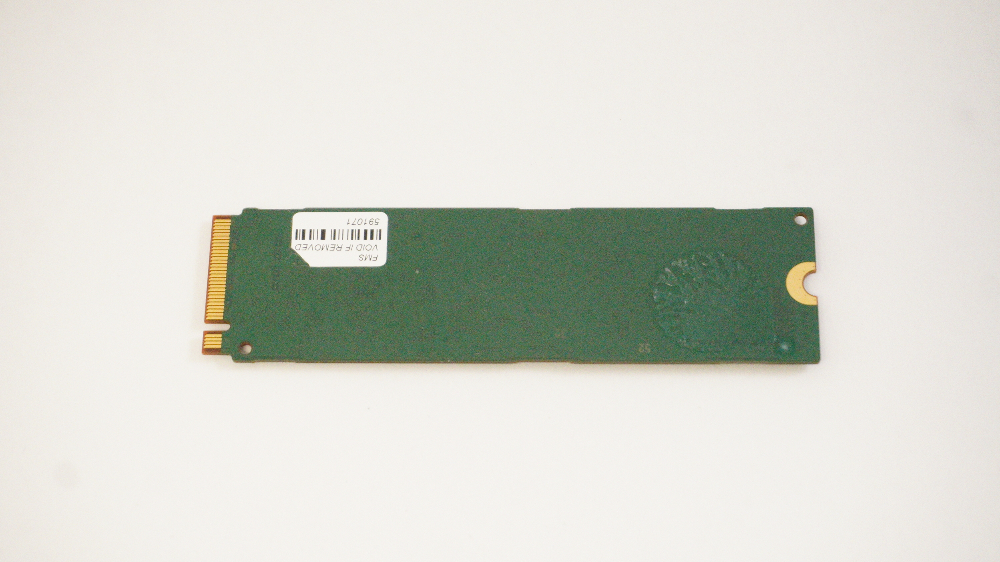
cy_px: 286
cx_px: 500
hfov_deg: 31.9
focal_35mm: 66
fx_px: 1750
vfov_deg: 18.3
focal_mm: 42
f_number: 5.6
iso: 8000
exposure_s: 1/320
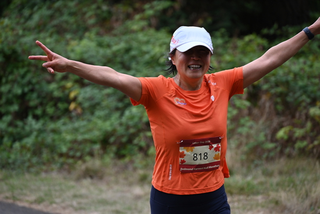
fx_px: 1778
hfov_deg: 10.3
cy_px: 107
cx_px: 160
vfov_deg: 6.9
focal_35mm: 200
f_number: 6.3
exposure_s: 1/500
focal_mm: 200
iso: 400
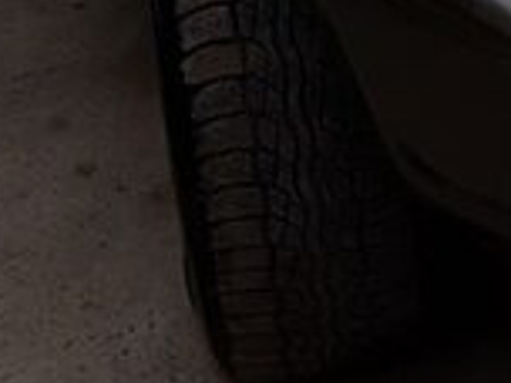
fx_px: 1727
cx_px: 844
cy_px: -368
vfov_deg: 11.5
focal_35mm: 117
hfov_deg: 15.1
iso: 40
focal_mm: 3.71
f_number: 1.7
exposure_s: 1/2262
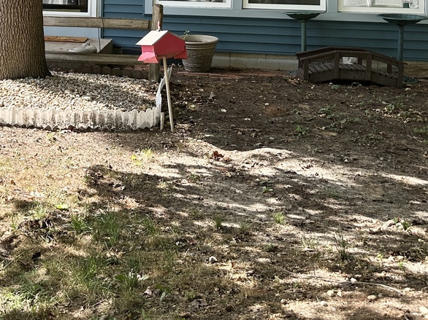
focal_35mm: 59
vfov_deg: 23.3
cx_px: 23
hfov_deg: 30.9
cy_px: -28
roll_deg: -0.6
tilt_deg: +0.1
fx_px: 729
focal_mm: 6.86
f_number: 1.78
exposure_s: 1/887
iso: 80
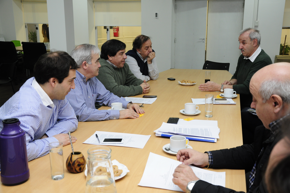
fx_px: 338
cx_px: 145
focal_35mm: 42
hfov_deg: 46.4
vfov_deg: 31.8
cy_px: 96
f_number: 5.6
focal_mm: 28
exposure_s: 1/60
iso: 800
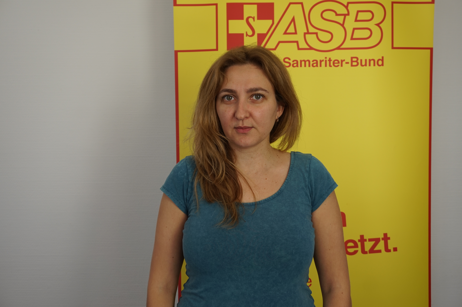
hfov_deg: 46.4
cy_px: 154
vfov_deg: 31.9
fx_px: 539
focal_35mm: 42
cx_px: 231
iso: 125
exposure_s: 1/40
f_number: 4.5
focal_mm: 28
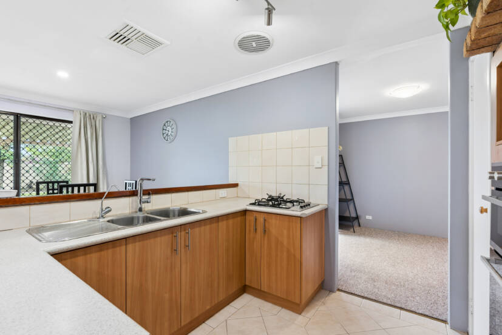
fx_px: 223
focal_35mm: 16
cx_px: 251
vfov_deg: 73.8
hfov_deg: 96.7
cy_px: 168
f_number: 8
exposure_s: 1/4
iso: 200
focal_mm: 16
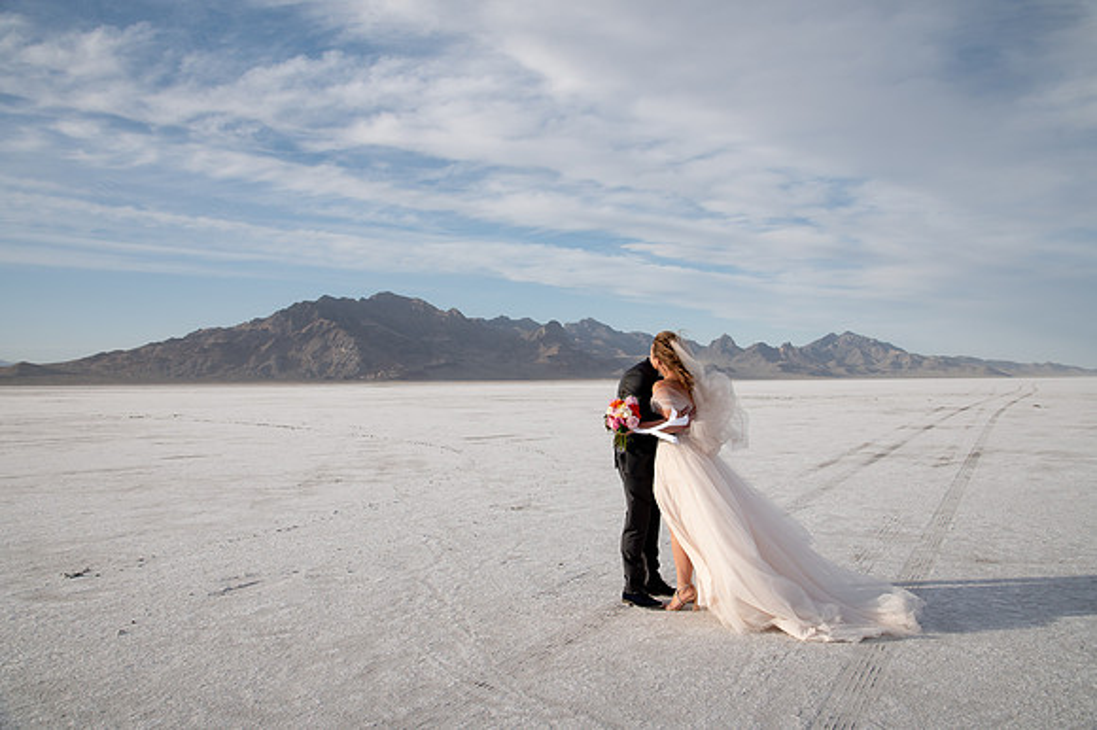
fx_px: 944
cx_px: 548
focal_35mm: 31
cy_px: 365
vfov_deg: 42.3
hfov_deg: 60.3
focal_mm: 31
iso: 200
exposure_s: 1/800
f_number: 8
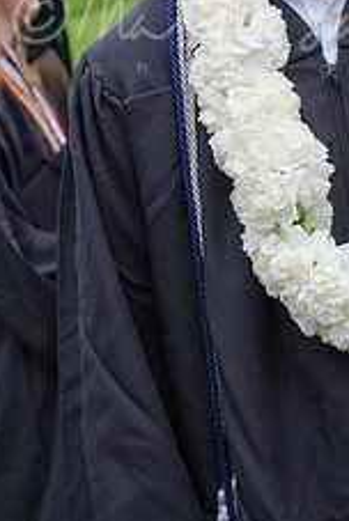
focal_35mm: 95
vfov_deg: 20.9
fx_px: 1377
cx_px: 294
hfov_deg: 14.3
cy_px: 25
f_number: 4
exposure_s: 1/8000
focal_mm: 32.1
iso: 1250
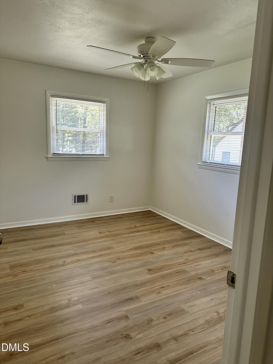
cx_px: 136
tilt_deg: -8.2
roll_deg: -3.7
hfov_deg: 56.8
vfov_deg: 71.6
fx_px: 252
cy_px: 182
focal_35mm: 24
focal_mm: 6.86
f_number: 1.78
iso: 160
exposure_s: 1/121
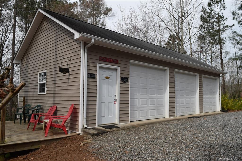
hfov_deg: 61.9
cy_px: 80
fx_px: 202
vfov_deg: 43.6
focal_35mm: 30
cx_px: 121
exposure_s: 1/500
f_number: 8
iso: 200
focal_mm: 20
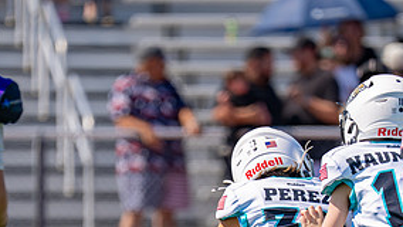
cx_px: 225
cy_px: 282
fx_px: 6981
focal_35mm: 653
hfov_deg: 3.3
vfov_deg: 1.9
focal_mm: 200
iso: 100
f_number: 2.8
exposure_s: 1/2000
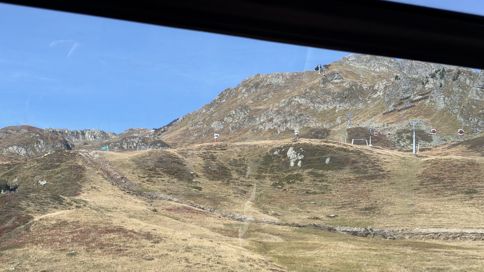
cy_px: 173
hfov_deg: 39.2
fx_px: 680
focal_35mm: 53
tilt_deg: +10.3
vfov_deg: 22.6
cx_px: 244
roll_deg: +0.3
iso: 64
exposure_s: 1/1642
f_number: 1.78
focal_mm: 6.76
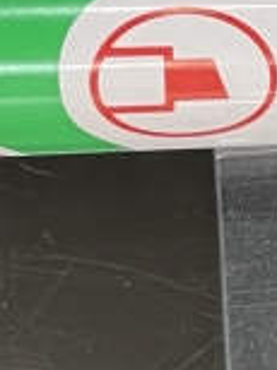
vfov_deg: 11.7
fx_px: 1808
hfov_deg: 8.2
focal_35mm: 169
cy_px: 101
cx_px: 626
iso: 200
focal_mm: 4.2
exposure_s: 1/50
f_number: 1.6
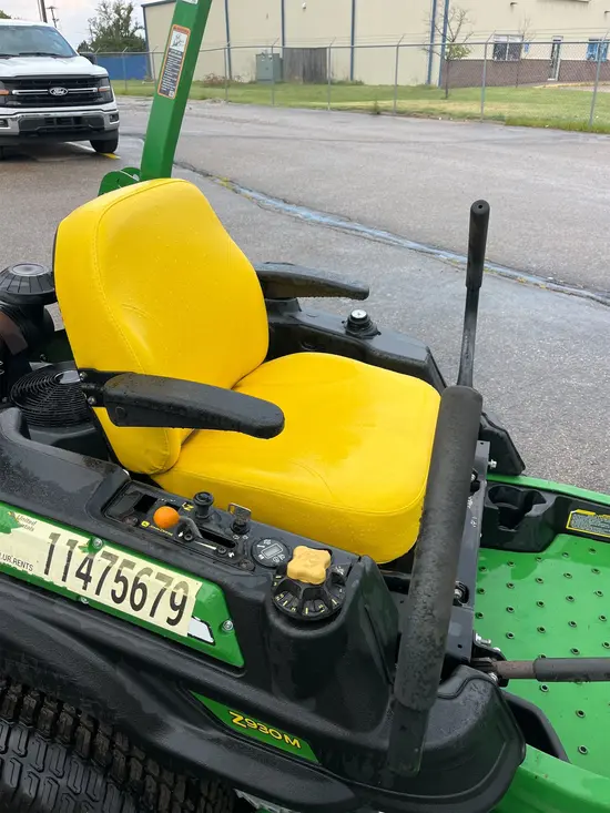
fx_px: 611
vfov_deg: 67.3
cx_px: 305
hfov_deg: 53.1
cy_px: 406
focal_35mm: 26
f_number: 1.6
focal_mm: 5.1
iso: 50
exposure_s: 1/517
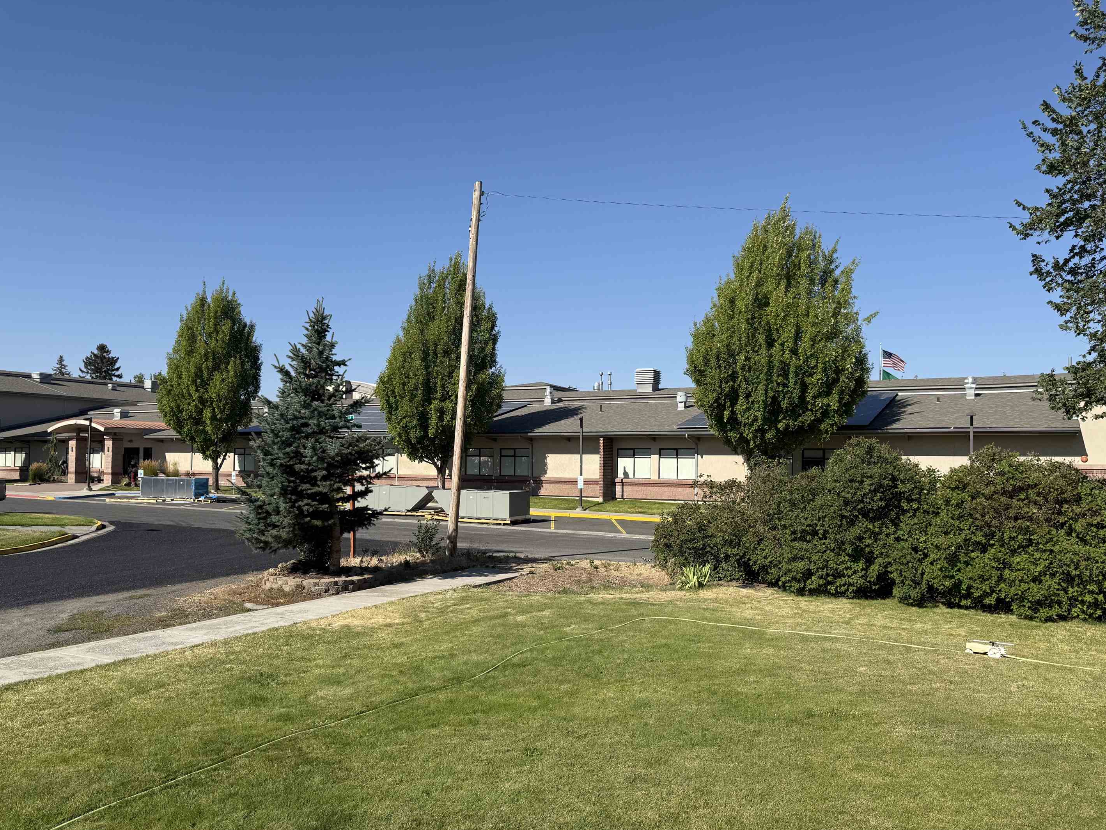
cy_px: 442
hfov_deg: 67.3
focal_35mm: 26
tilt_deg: +4.1
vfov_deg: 53.0
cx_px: 580
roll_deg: -0.8
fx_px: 831
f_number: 1.78
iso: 80
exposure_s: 1/4673
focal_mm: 6.76
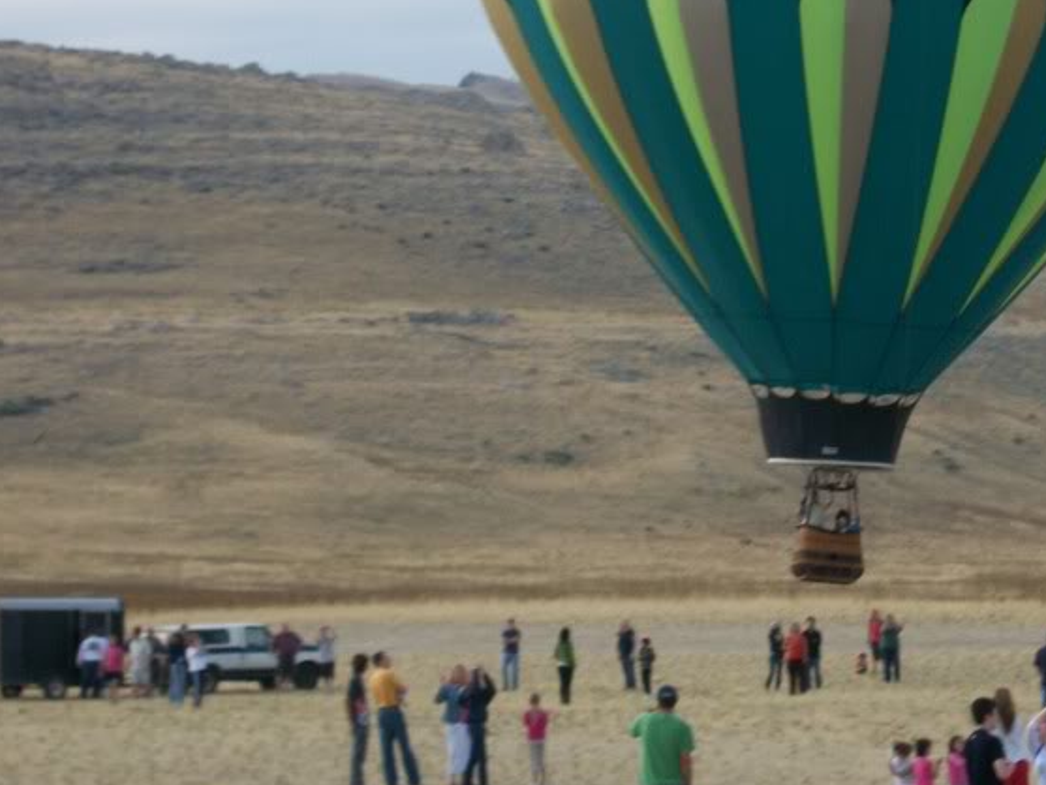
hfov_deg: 10.2
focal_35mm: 193
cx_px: 920
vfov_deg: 7.7
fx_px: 5833
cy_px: 203
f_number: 5.7
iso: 80
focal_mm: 18.8
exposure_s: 1/100
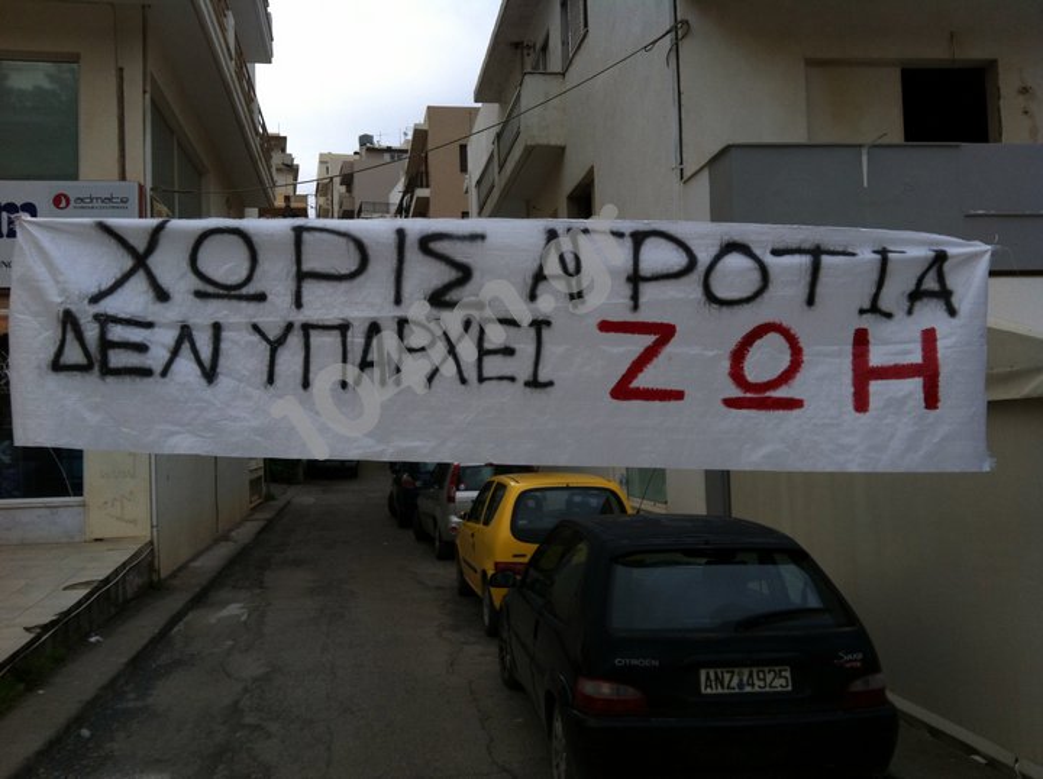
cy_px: 390
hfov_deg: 52.7
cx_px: 522
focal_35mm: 35
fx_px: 1053
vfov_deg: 40.6
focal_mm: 3.85
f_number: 2.8
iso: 80
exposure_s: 1/199
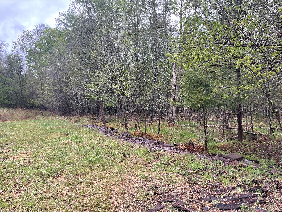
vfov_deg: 54.9
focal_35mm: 25
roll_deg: +1.6
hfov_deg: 69.4
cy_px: 106
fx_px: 204
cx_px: 141
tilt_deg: -6.5
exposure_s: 1/121
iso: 80
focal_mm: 5.1
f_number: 1.6
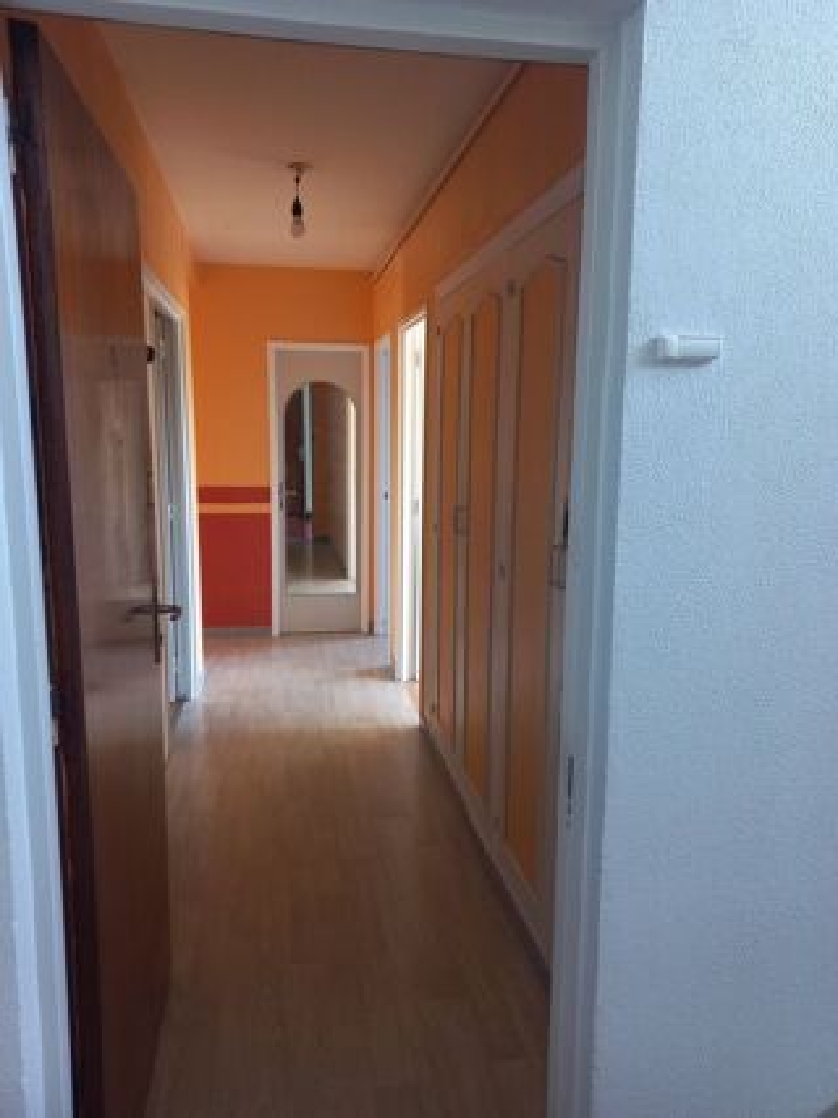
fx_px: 807
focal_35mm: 25
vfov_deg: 69.4
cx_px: 419
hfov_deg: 54.9
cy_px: 559
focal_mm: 4.6
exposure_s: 1/33.3
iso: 320
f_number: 1.8
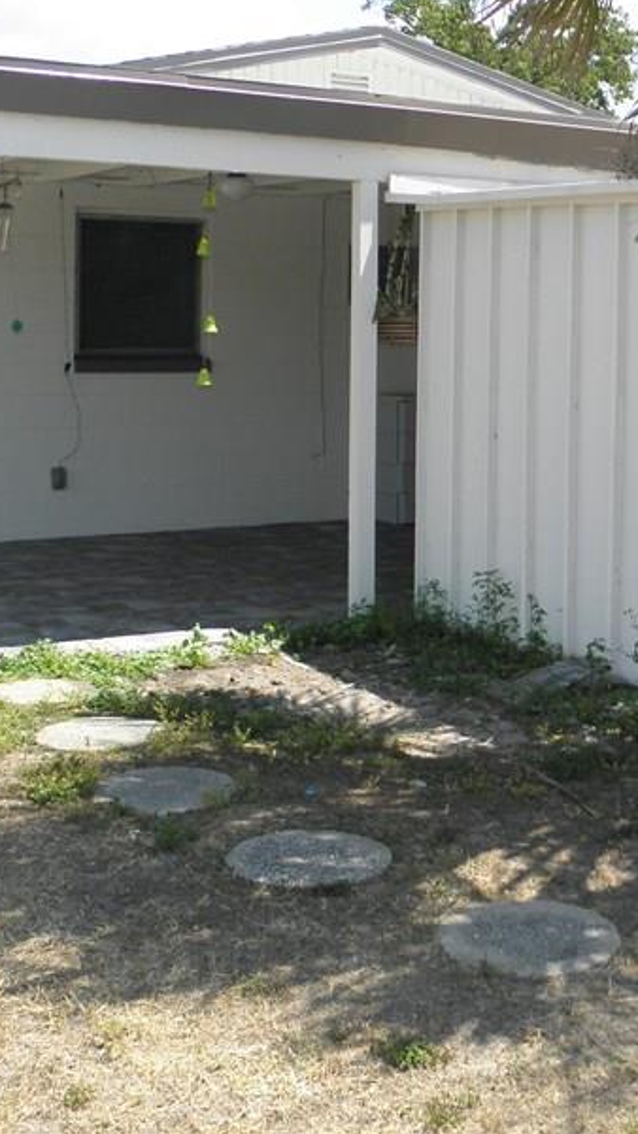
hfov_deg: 22.5
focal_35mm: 52
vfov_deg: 39.5
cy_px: 411
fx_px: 1564
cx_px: 578
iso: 100
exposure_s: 1/500
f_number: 3.5
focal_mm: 5
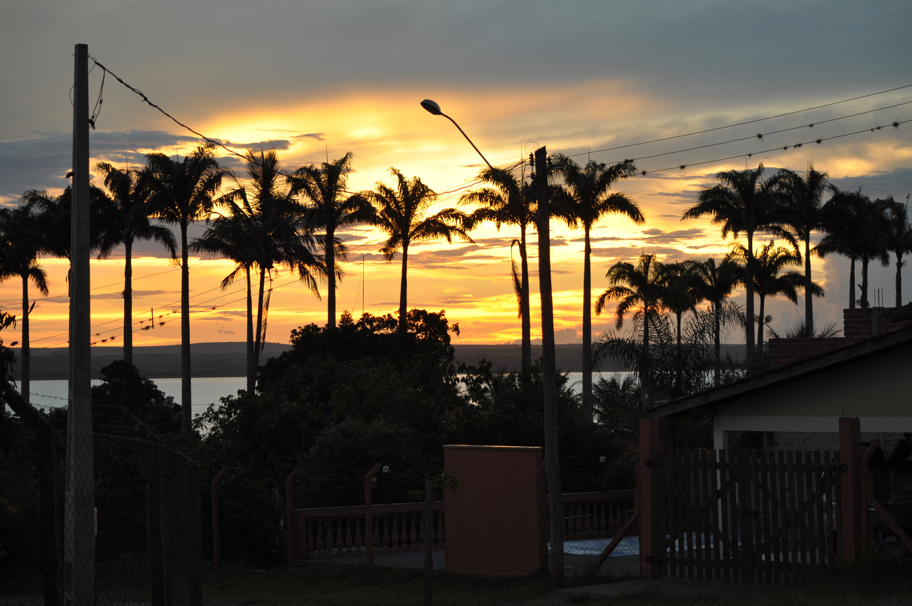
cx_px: 456
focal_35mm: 93
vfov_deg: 14.7
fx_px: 2353
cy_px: 303
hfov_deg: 21.9
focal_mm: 62
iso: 500
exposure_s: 1/160
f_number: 4.5
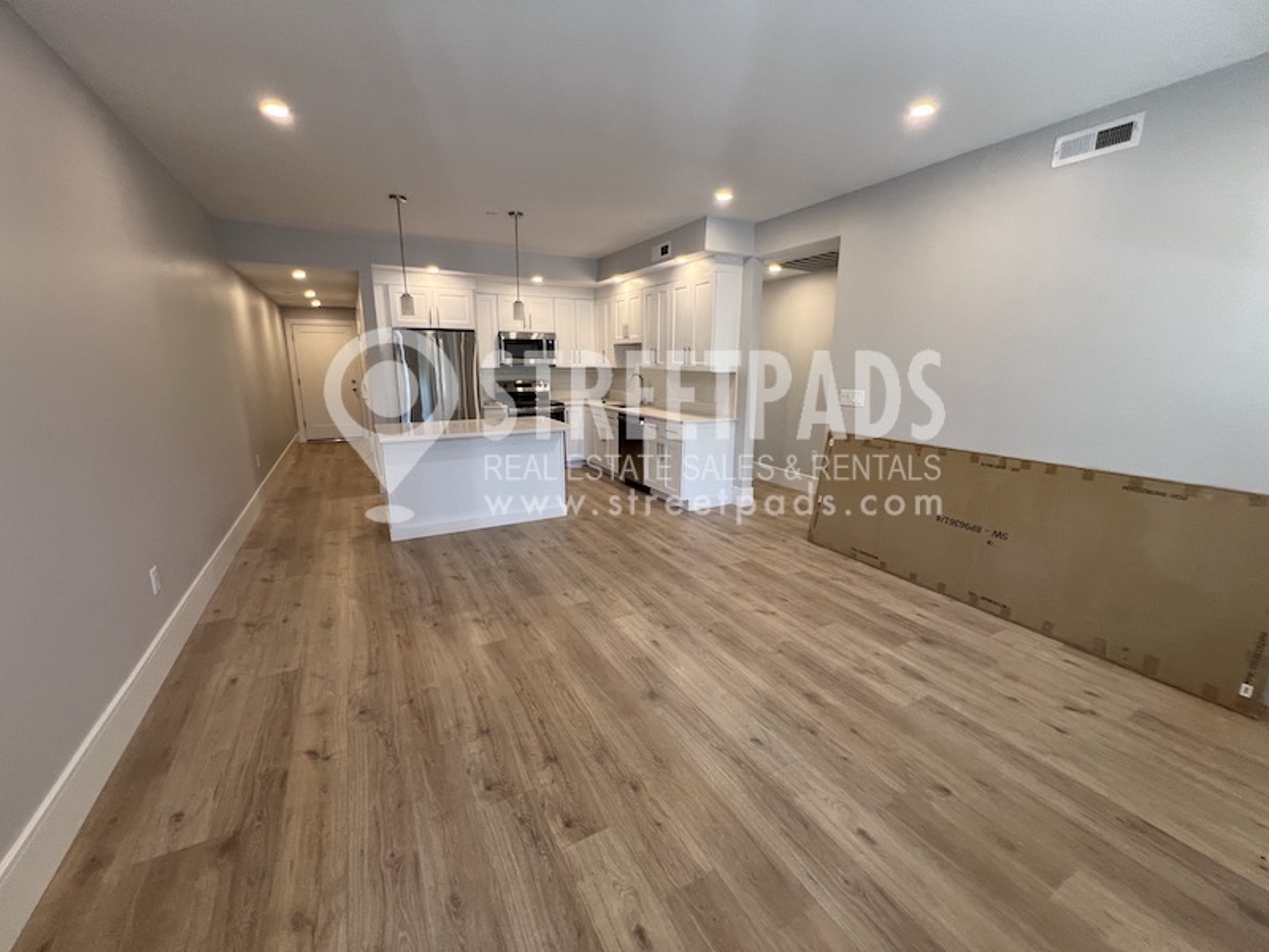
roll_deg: -0.9
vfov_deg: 89.9
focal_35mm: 13
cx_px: 634
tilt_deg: -10.7
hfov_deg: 106.2
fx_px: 477
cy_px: 476
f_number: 1.8
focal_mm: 1.57
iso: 125
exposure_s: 1/99
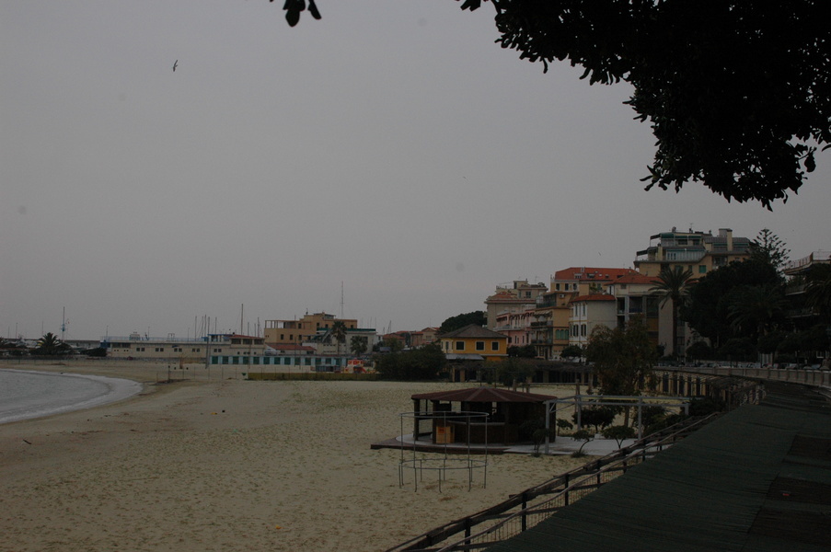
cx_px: 416
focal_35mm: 42
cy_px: 276
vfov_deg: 31.8
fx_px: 968
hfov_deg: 46.4
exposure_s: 1/250
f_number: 8
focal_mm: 28
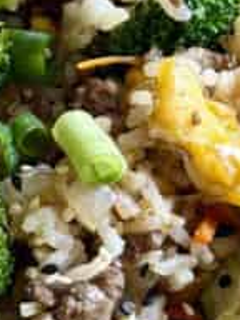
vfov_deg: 7.7
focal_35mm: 256
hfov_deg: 5.6
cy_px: -32
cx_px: -278
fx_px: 2367
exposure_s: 1/60
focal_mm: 6.8
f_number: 1.8
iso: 100
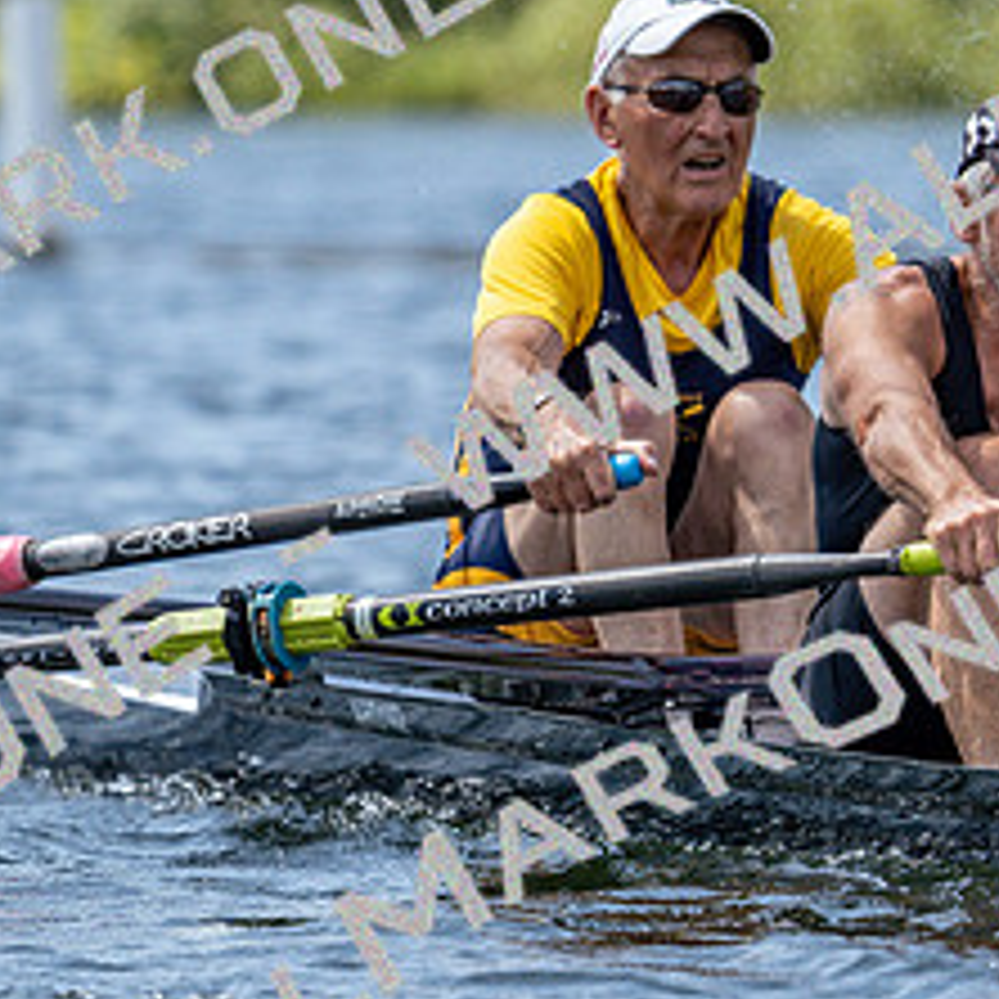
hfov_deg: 2.2
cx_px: 963
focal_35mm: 784
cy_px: 524
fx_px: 25598
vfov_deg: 2.2
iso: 400
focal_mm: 353
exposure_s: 1/2000
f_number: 6.3
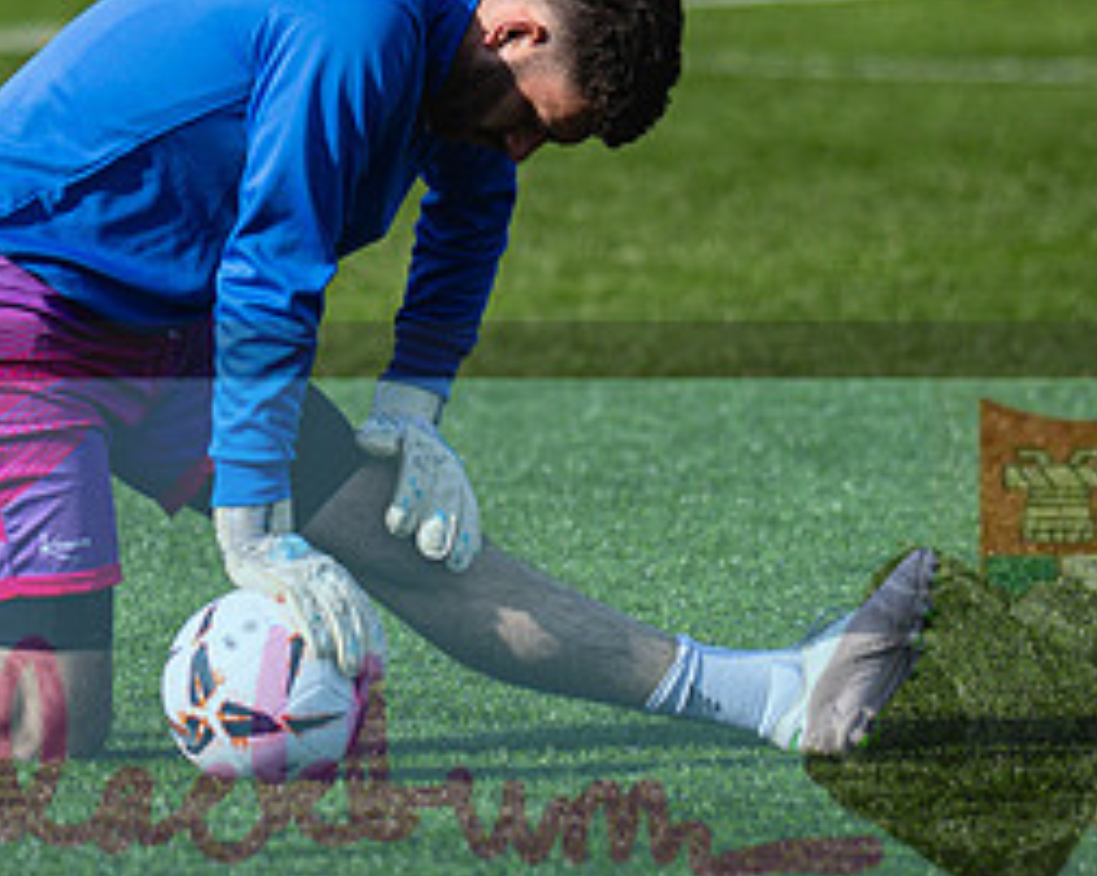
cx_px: 422
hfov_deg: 3.1
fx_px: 20601
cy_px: 248
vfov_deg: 2.4
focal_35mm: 635
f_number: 1.8
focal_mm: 135
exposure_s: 1/5000
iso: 80
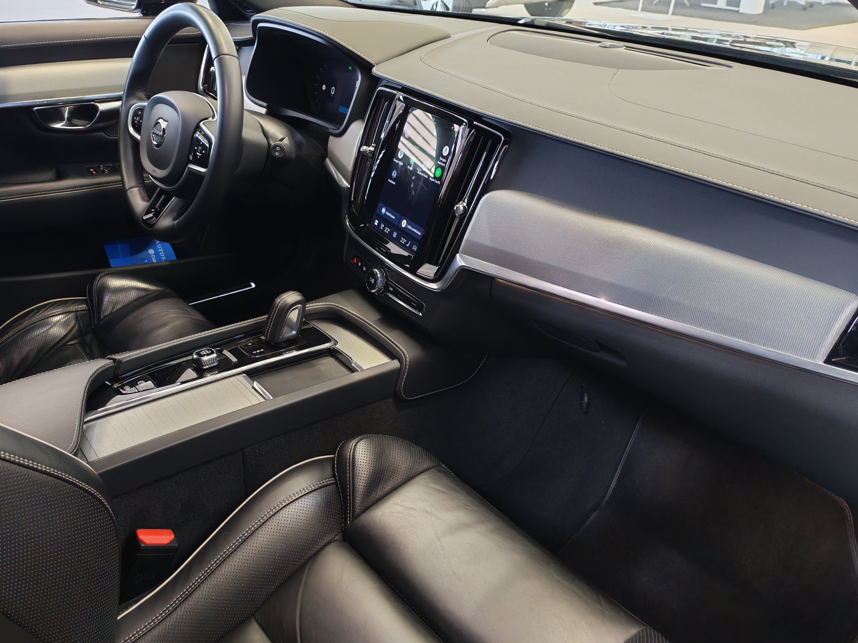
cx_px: 429
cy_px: 322
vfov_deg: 44.2
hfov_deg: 56.8
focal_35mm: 32
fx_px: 793
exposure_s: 1/50
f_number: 1.9
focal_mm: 6.12
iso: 1000
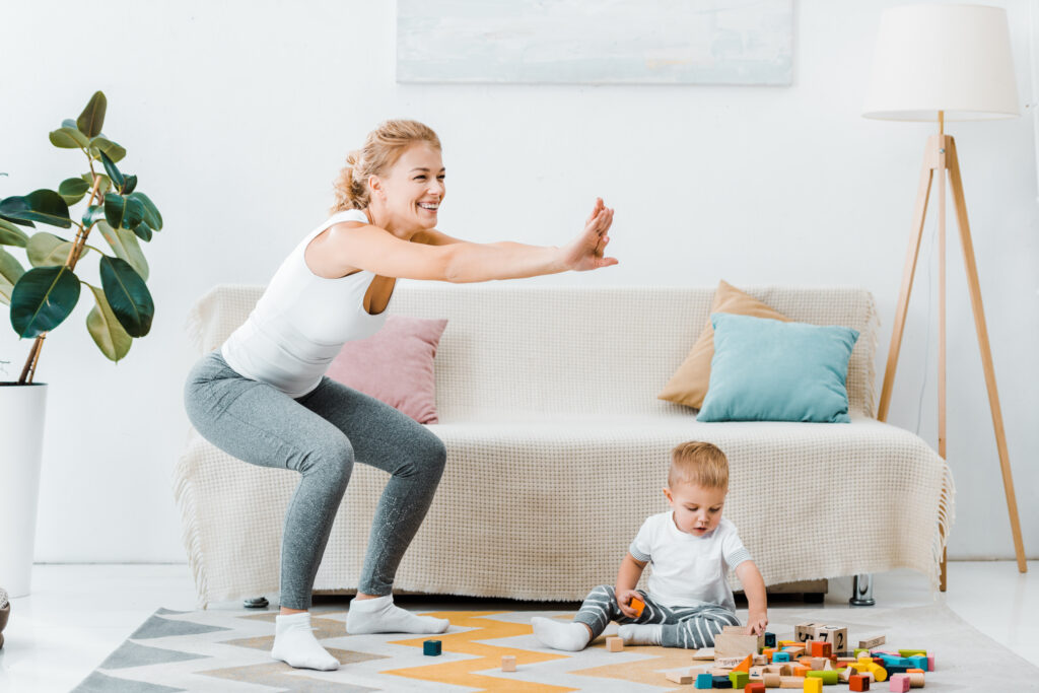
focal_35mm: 70
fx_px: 2020
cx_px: 520
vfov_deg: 19.5
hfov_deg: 28.8
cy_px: 346
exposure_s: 1/200
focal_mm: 70
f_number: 3.2
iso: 125
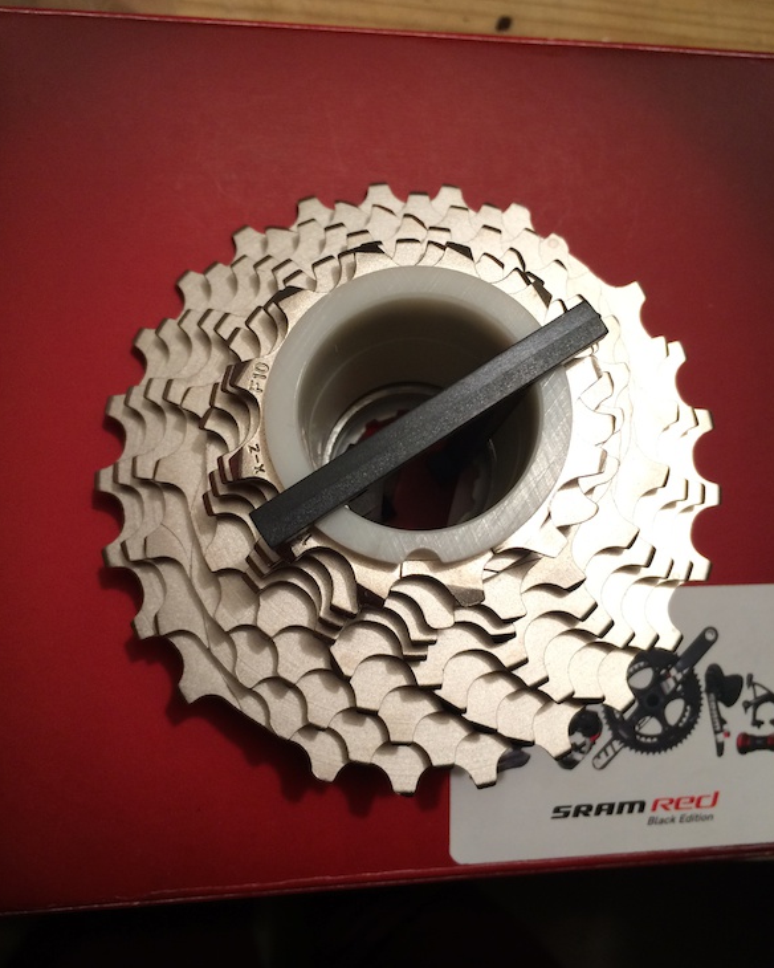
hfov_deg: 47.1
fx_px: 888
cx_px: 394
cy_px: 483
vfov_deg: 57.2
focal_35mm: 31
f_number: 2.2
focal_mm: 4.15
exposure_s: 1/30
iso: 64
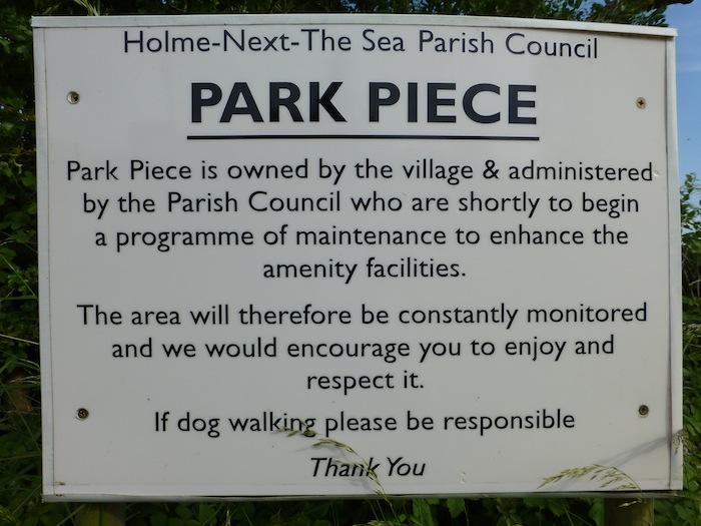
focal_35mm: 24
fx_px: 486
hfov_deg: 71.6
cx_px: 350
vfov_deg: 56.8
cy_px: 263
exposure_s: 1/1000
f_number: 4
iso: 100
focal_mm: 4.3
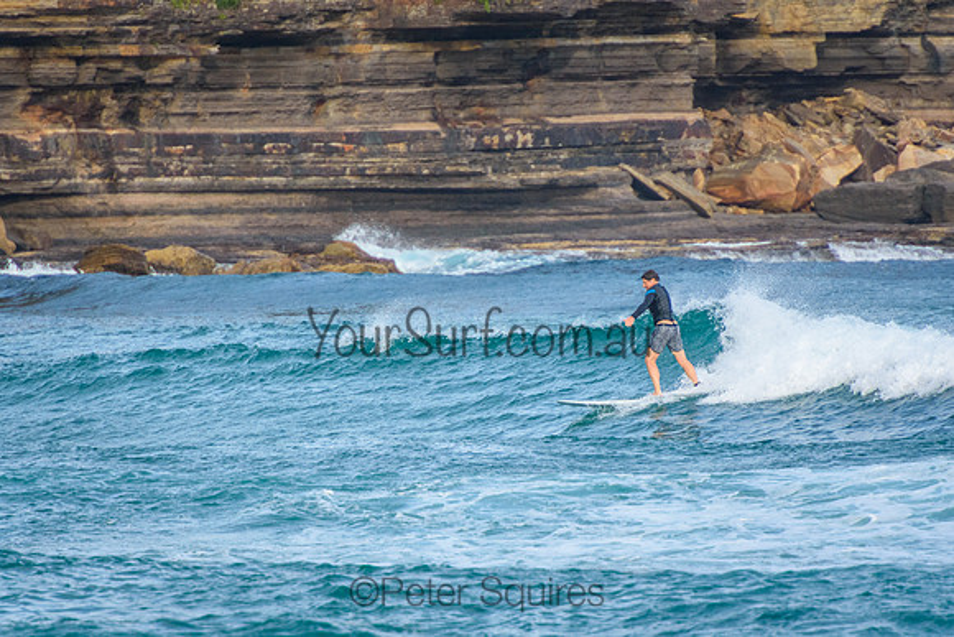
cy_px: 318
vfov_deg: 2.3
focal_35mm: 600
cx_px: 477
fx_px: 15903
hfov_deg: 3.4
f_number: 5.6
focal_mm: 400
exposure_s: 1/1600
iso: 800
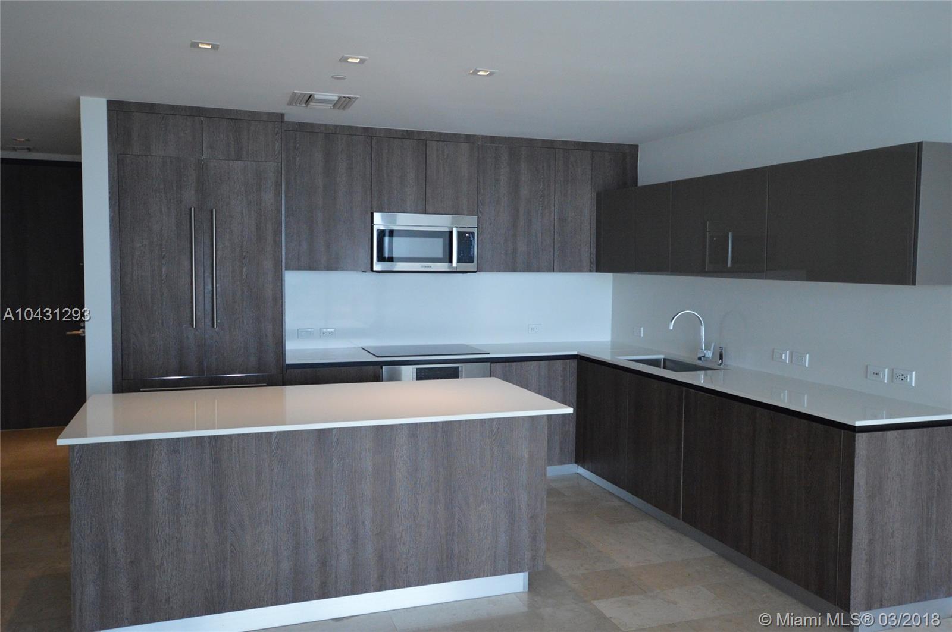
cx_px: 476
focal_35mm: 30
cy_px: 316
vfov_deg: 43.5
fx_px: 792
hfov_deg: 62.0
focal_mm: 20
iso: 2500
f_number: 3.5
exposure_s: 1/500
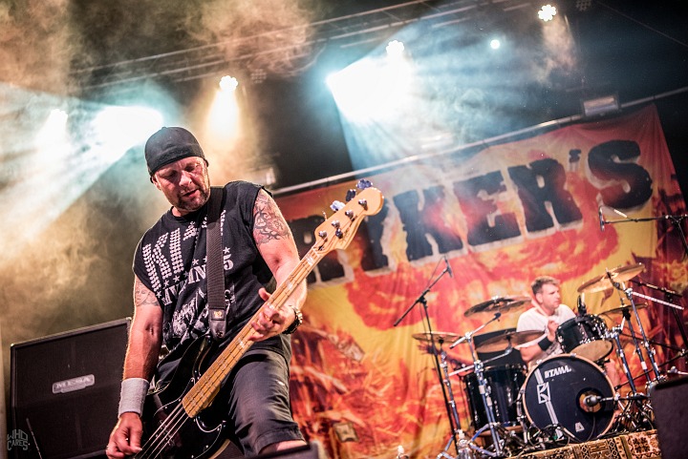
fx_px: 918
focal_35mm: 48
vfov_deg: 28.1
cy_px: 230
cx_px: 344
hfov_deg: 41.1
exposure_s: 1/100
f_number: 2.8
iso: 1250
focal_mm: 48
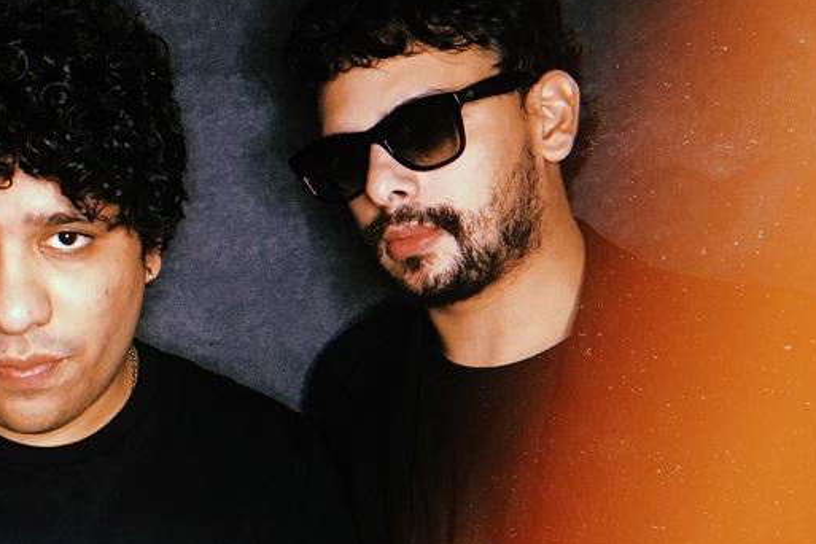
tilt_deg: +1.8
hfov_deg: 40.9
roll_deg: +1.3
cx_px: 224
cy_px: 227
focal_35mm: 47
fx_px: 1065
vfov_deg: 28.6
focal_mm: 4.2
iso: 250
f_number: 2.2
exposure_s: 1/15
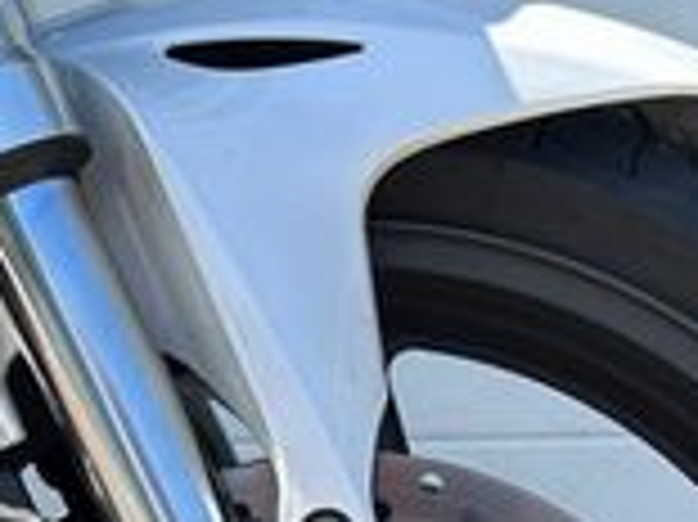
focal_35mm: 99
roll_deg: +1.0
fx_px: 1995
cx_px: 396
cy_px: 760
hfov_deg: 19.8
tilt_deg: -17.7
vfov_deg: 14.1
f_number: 1.78
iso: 80
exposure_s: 1/1157
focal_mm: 6.86
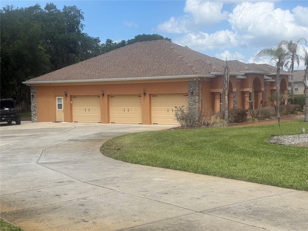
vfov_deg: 30.3
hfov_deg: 39.7
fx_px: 427
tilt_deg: -2.6
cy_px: 116
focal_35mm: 48
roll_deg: +1.5
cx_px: 154
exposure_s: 1/5587
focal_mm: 6.76
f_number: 1.78
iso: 64
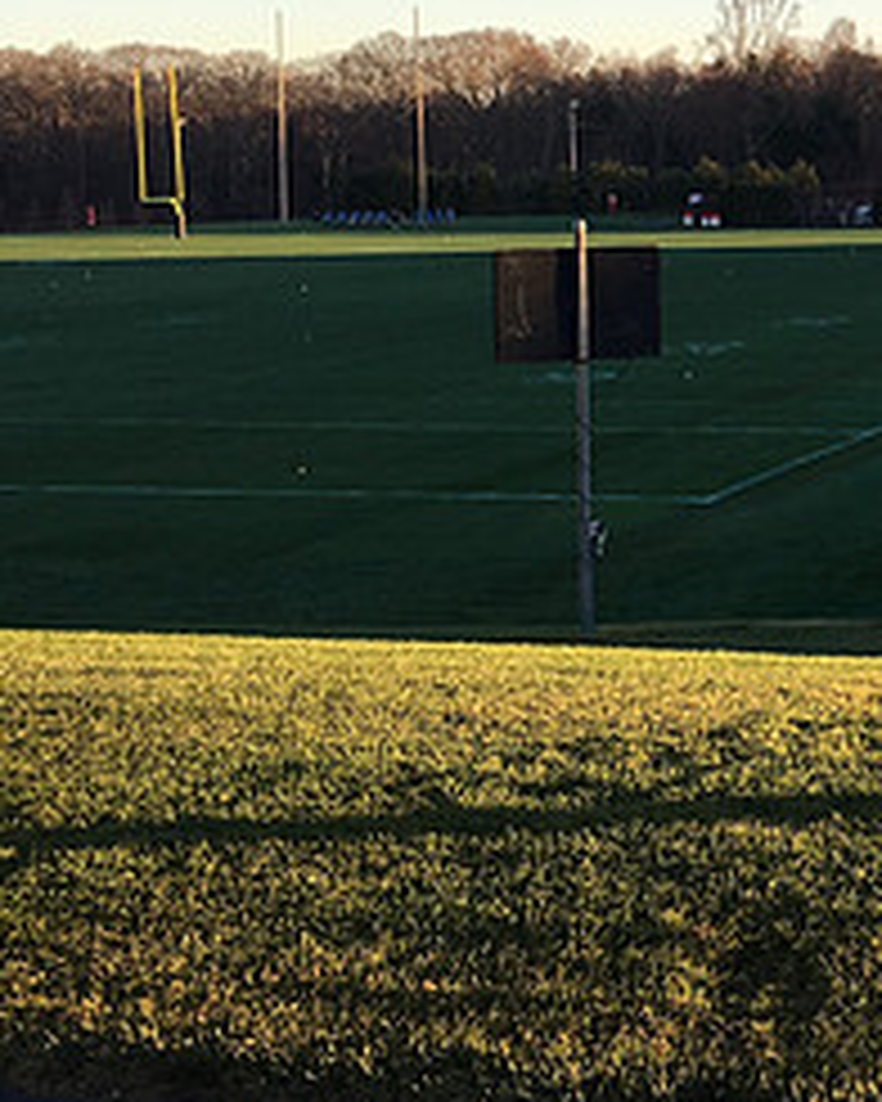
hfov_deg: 20.7
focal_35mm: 67
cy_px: 205
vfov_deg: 27.7
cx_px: 1152
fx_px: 2186
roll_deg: +0.1
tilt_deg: -2.1
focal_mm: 4.15
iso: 25
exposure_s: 1/394
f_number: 2.2
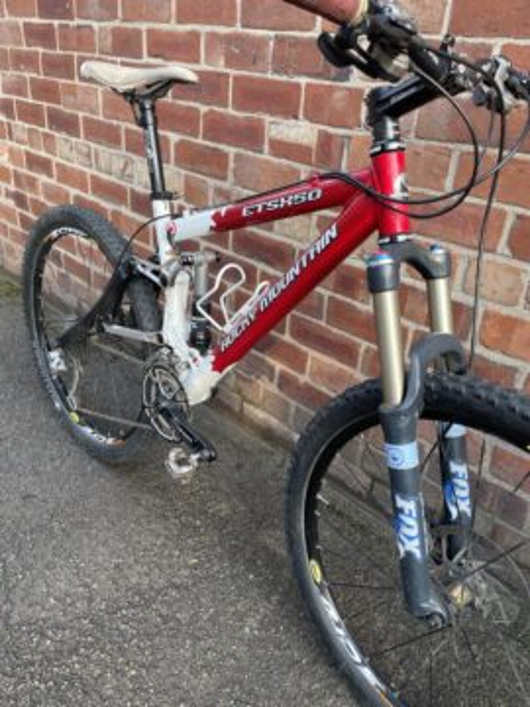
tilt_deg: -29.1
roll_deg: -4.0
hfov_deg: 53.1
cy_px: 354
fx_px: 531
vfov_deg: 67.3
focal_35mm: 26
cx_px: 265
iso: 40
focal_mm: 4.2
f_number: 1.6
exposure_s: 1/121
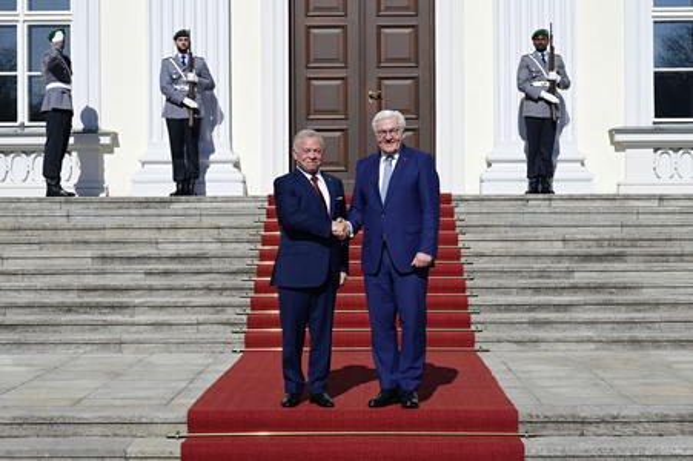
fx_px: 1346
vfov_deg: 19.4
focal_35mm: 70
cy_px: 230
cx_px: 346
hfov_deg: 28.9
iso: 64
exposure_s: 1/250
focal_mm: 70
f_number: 10
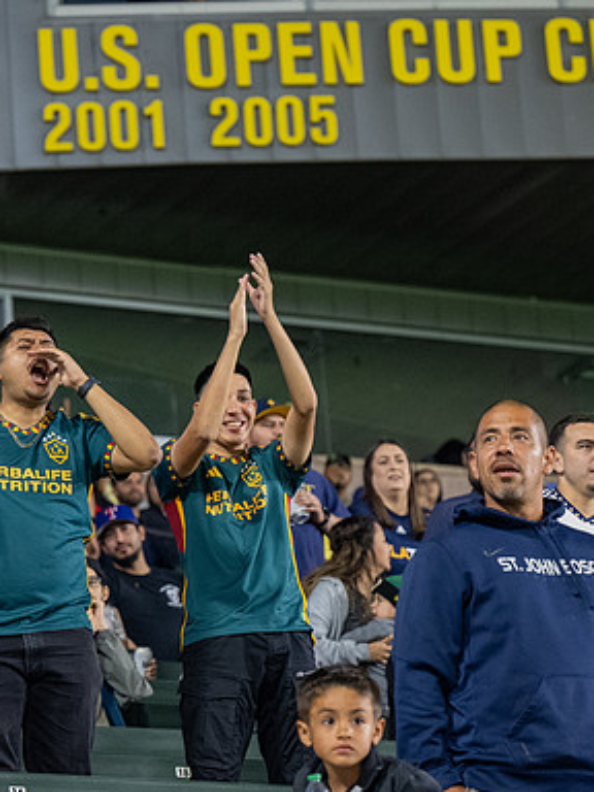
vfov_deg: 11.8
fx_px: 3821
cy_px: 396
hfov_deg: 8.9
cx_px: 105
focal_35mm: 167
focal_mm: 77
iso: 3600
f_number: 2.8
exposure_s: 1/200
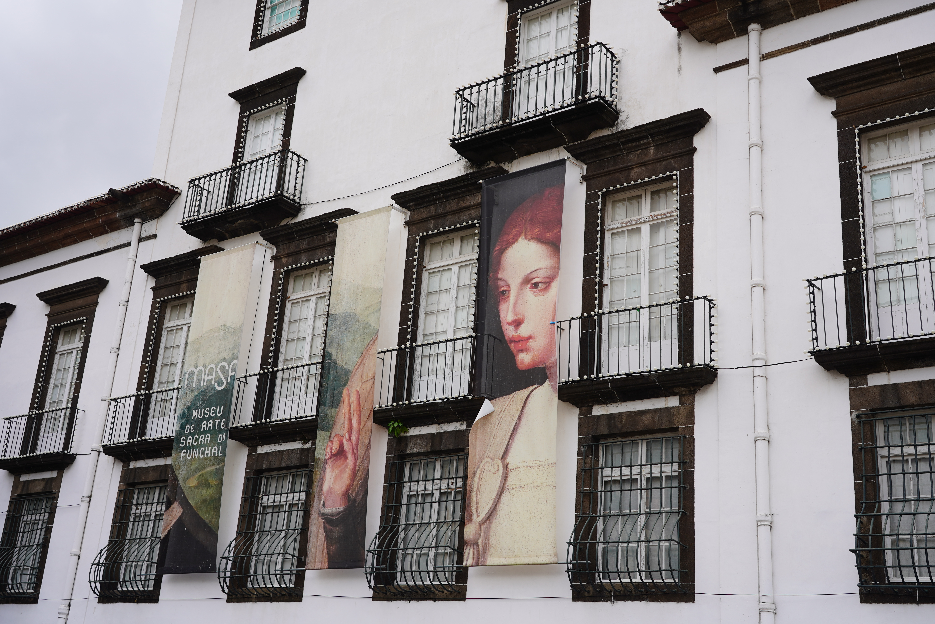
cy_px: 312
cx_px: 468
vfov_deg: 33.4
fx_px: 1039
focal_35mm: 40
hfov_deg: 48.5
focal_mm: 40
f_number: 7.1
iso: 100
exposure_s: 1/100
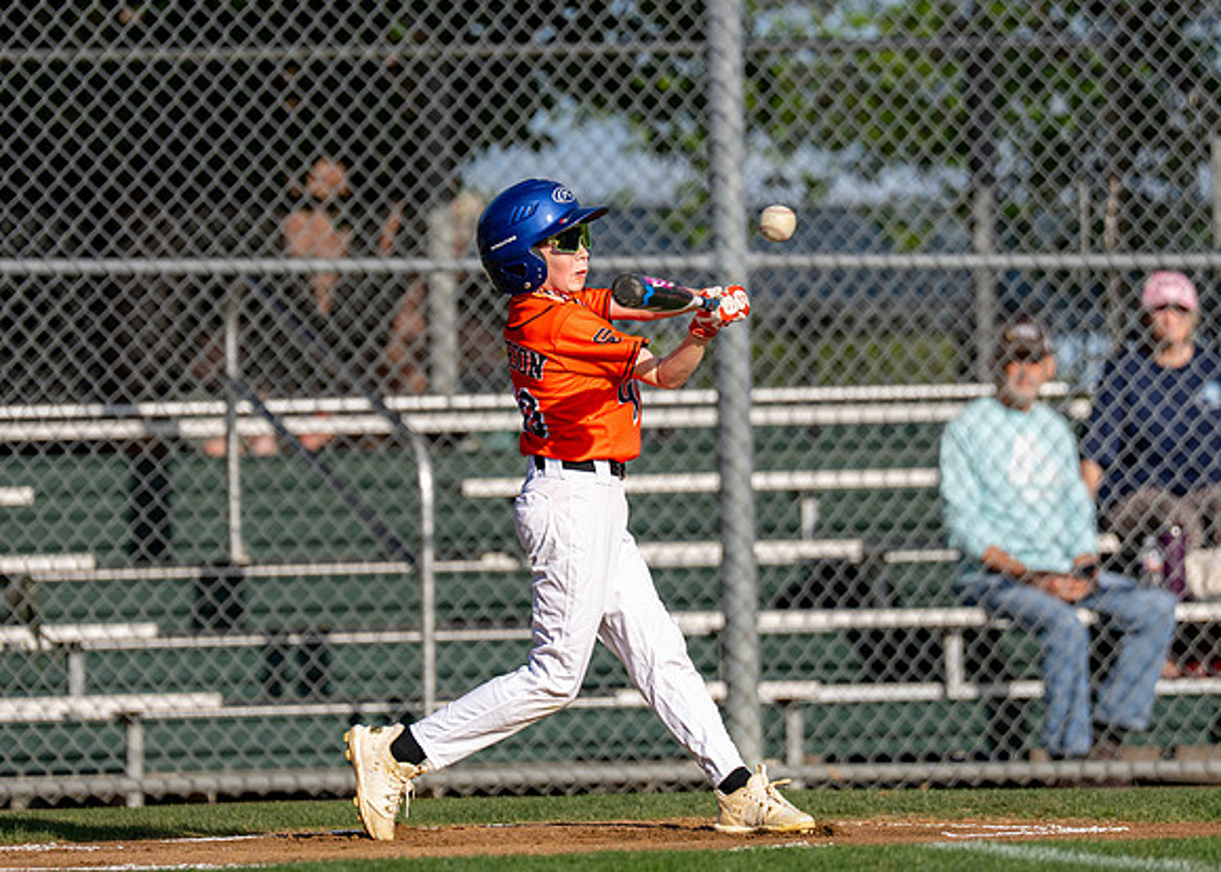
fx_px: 13293
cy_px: 354
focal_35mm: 383
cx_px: 564
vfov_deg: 3.8
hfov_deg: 5.3
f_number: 2.8
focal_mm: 200
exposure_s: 1/2500
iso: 100
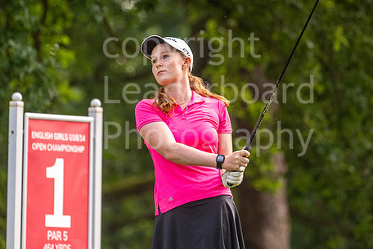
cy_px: 97
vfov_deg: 2.4
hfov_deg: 3.6
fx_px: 5926
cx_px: 210
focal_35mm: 572
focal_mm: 300
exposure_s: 1/800
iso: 640
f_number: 4
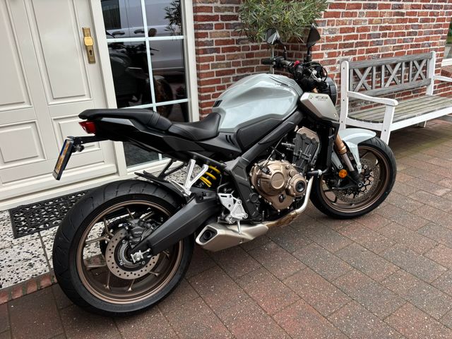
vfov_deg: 53.1
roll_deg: +1.6
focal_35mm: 26
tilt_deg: -23.5
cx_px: 226
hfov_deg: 67.3
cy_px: 170
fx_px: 339
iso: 100
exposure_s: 1/121
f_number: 1.6
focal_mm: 5.96
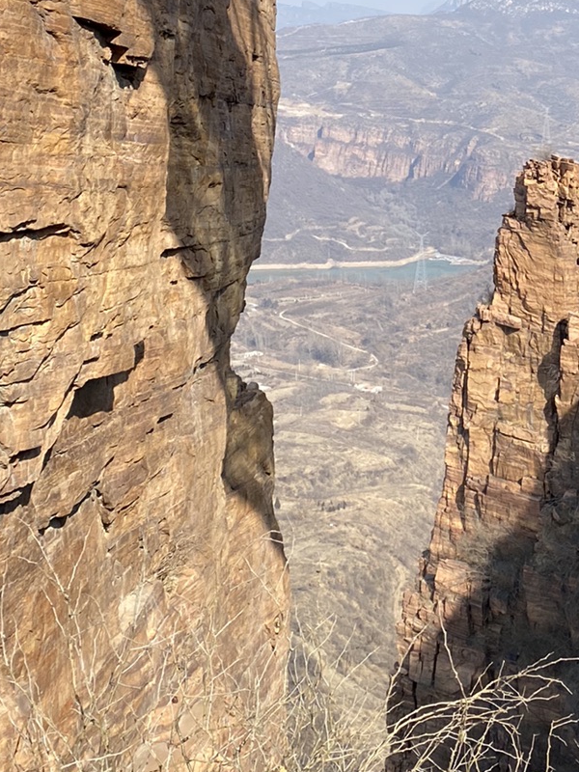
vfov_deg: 29.3
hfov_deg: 22.1
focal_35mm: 65
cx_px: 516
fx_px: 1450
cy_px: 173
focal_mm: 4.25
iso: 32
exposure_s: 1/2183
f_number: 1.8
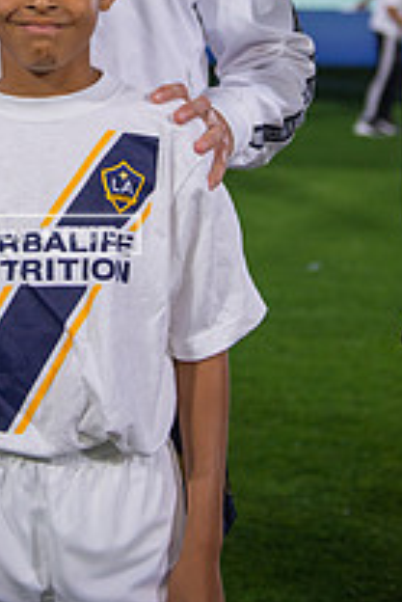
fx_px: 1588
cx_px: 35
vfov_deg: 20.8
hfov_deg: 14.3
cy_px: 9
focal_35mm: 95
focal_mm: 44
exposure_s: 1/1600
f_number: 2.8
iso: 640
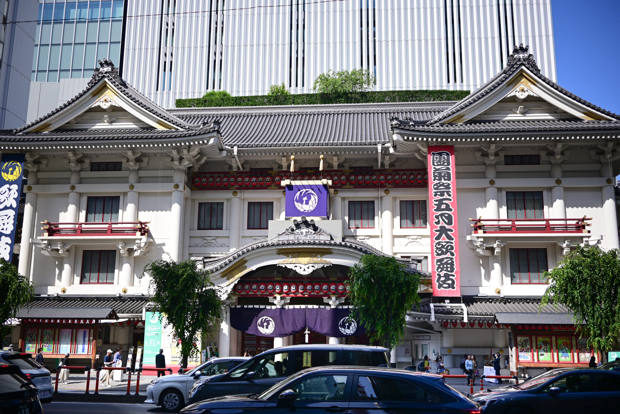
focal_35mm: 36
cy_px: 207
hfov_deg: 53.1
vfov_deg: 36.9
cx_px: 310
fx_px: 620
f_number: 2
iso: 100
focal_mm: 24
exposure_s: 1/3200
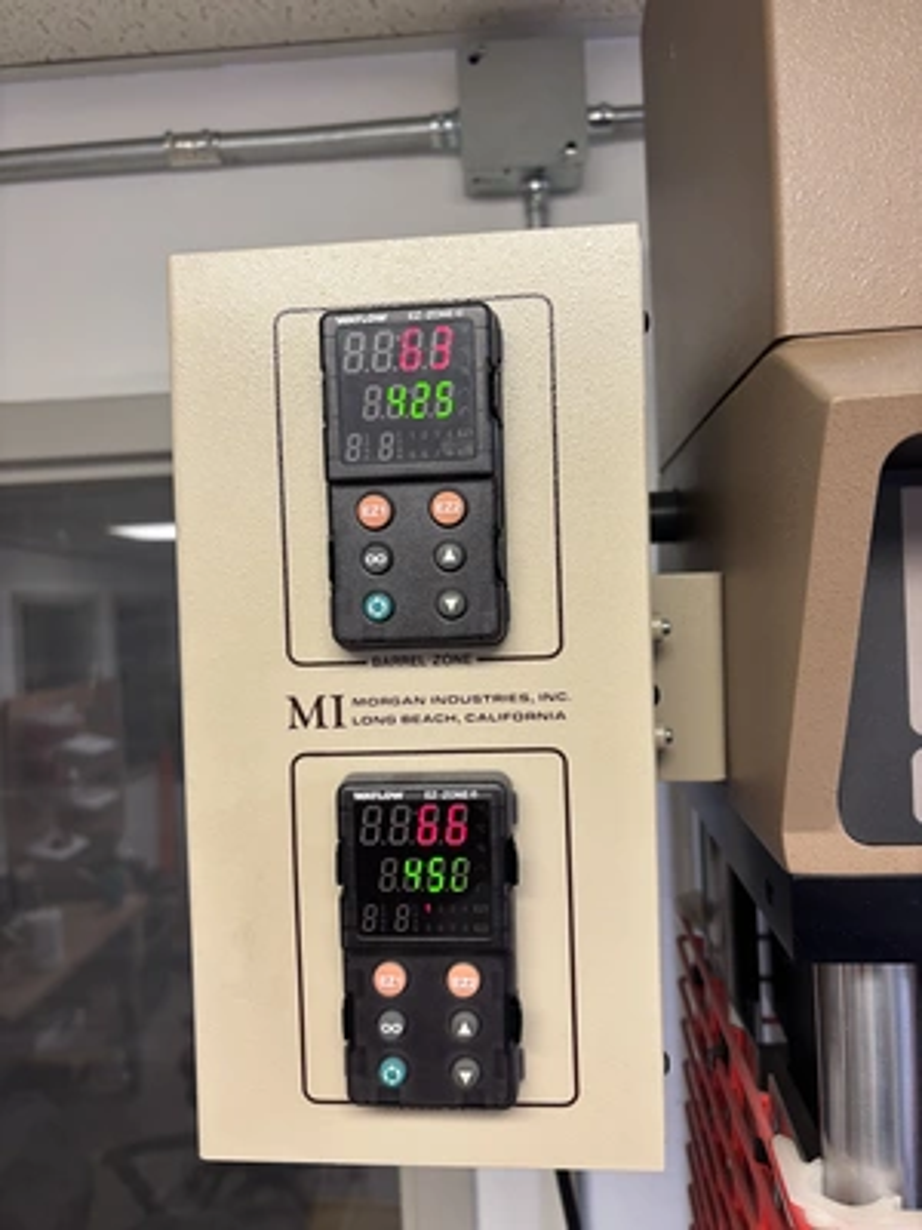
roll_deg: +1.4
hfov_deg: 53.1
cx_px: 461
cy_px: 615
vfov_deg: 67.3
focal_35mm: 26
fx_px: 923
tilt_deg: -1.8
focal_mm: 5.96
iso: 100
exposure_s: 1/60
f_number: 1.6
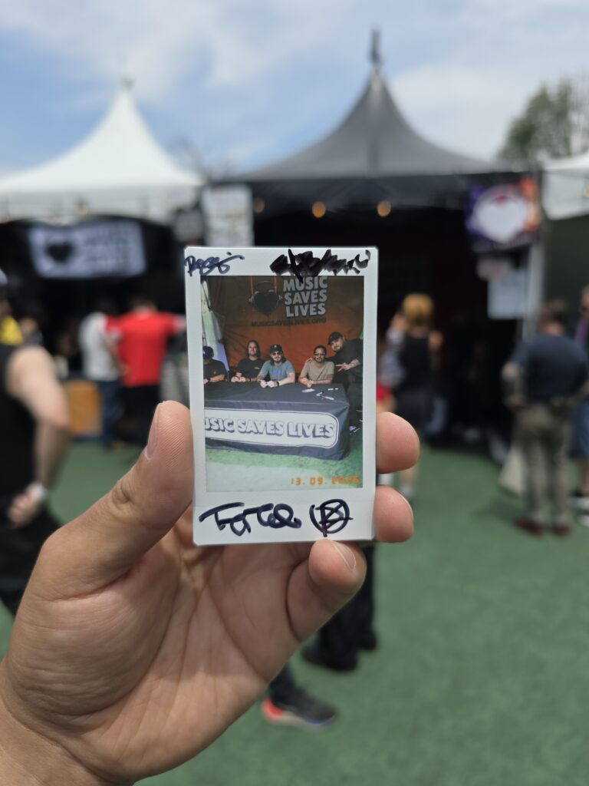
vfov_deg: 73.9
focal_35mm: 23
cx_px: 294
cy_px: 393
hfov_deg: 58.9
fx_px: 522
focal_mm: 6.3
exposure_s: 1/740
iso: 12
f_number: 1.7
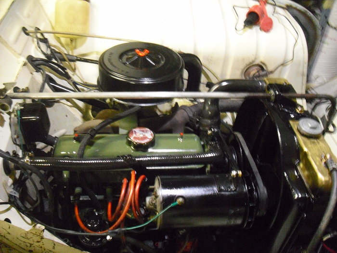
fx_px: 370
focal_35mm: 38
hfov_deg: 49.0
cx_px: 168
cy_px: 126
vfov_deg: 37.7
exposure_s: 1/15
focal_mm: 6.2
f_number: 2.8
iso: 800
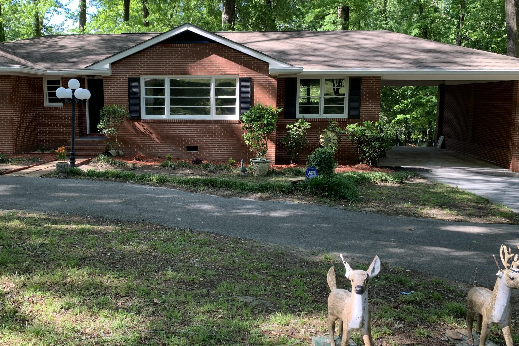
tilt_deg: -6.9
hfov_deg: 56.9
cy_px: 167
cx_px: 217
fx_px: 476
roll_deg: -0.4
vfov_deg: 40.0
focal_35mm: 33
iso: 25
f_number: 1.8
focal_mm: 4.25
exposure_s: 1/122
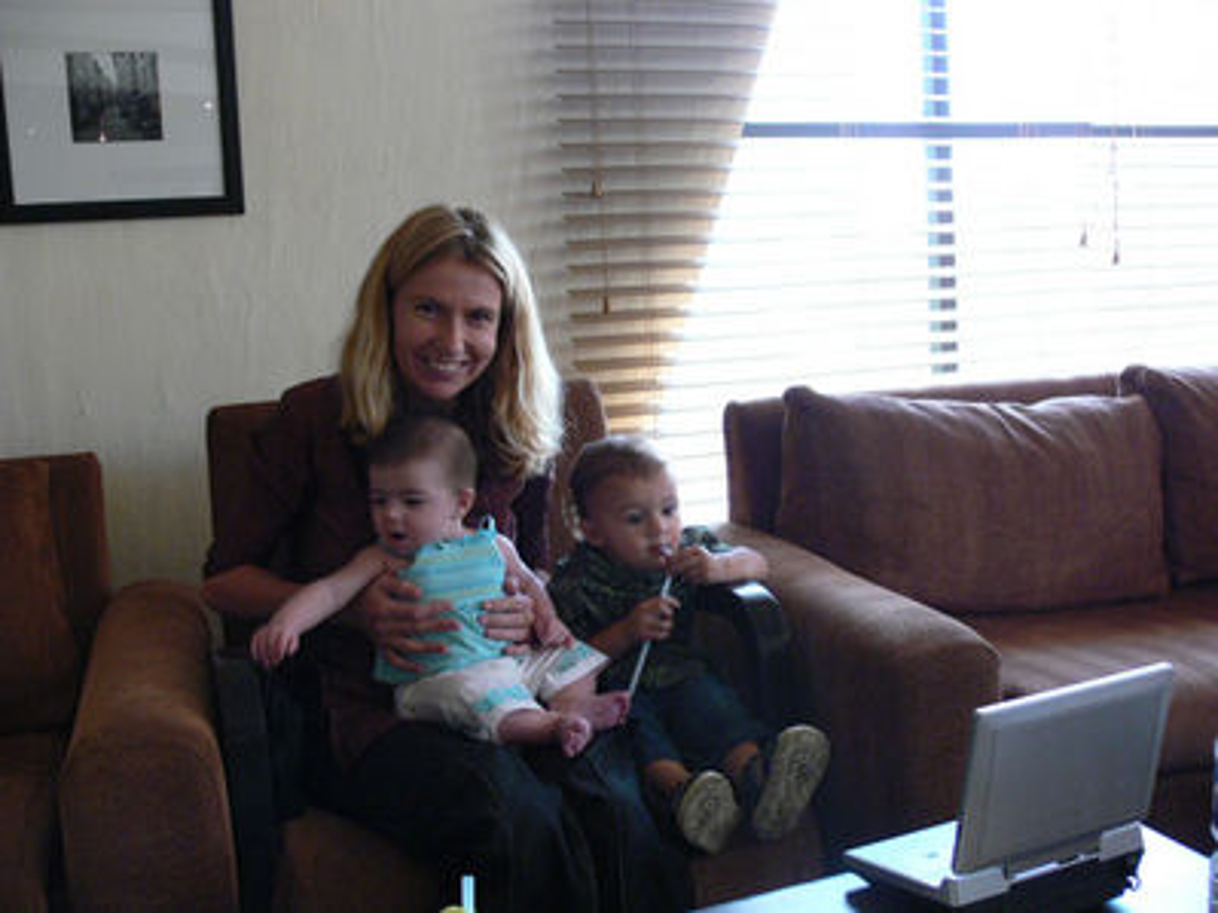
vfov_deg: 40.7
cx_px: 609
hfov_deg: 52.6
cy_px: 456
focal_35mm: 35
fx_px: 1231
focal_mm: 7.4
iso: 200
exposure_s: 1/25
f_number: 2.8
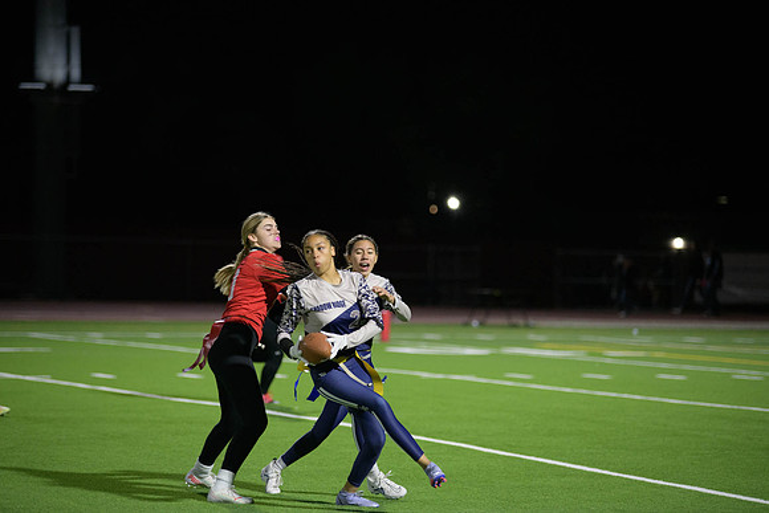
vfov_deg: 9.2
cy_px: 256
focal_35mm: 150
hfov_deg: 13.7
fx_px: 3205
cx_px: 384
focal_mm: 150
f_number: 2.8
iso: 3200
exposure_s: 1/640
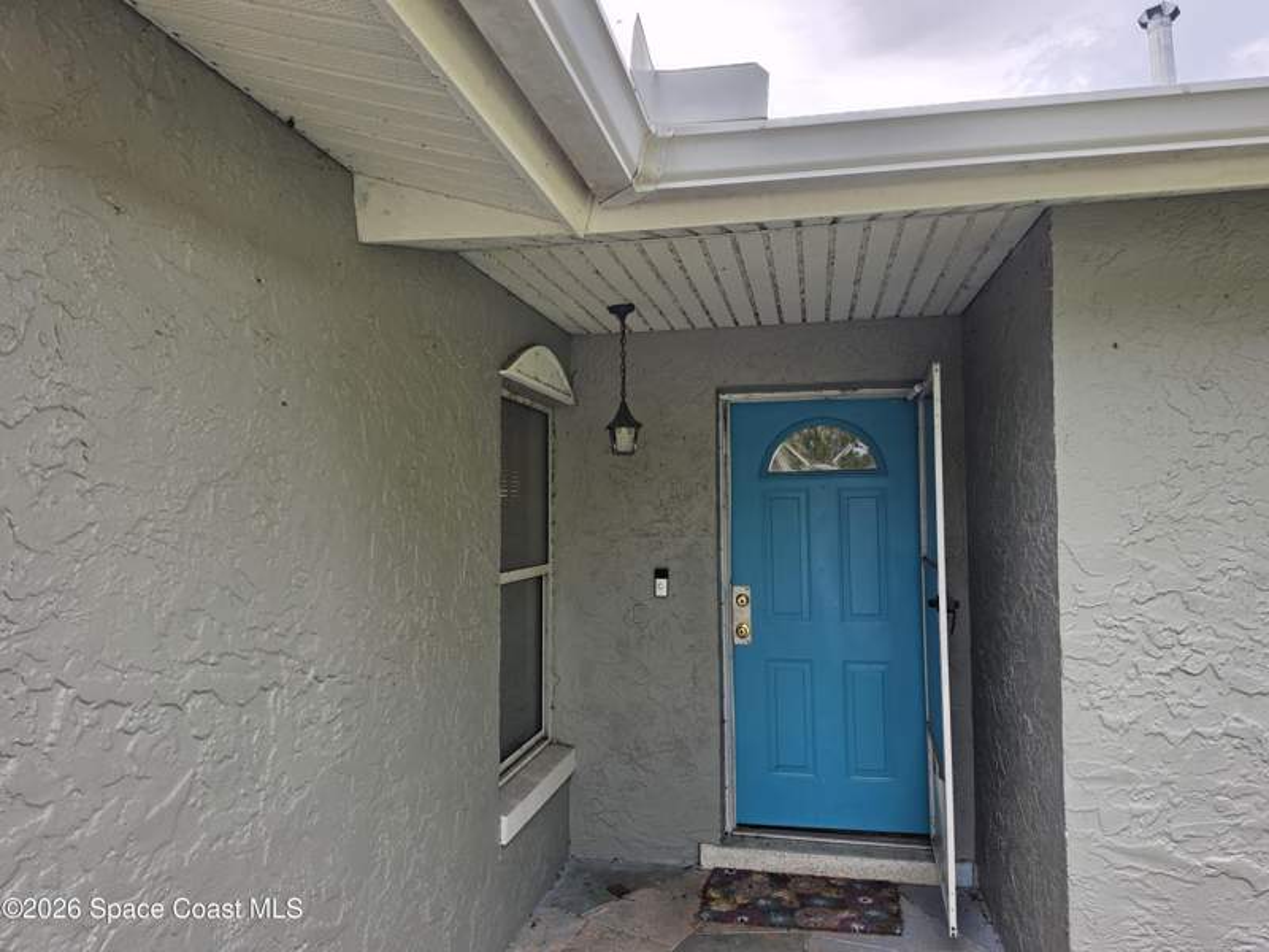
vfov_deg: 58.9
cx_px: 634
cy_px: 476
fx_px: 843
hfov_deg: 73.9
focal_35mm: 23
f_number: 1.4
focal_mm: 6.5
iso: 20
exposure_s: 1/359
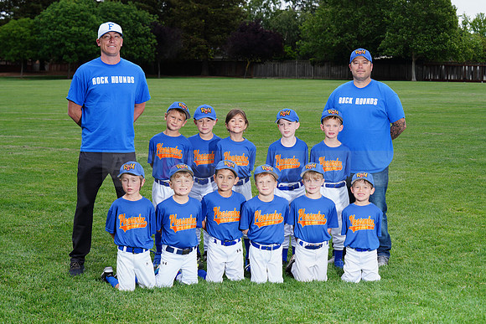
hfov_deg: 28.8
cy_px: 162
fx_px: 945
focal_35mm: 70
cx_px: 243
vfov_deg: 19.5
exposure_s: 1/200
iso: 200
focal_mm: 70
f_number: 8
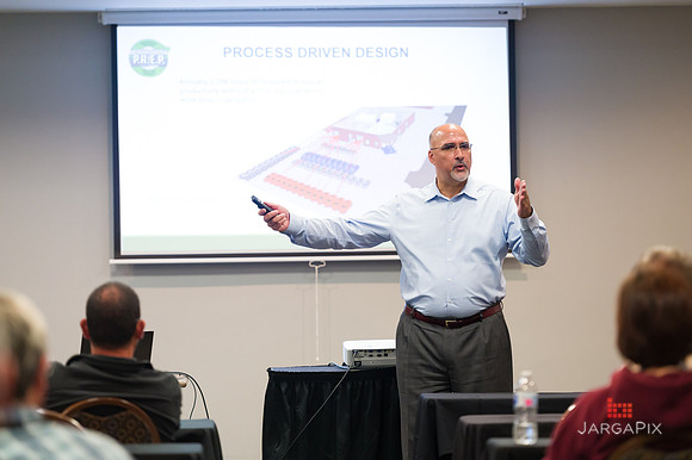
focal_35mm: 160
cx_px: 346
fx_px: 3074
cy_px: 230
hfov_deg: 12.8
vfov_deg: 8.6
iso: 2500
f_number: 3.2
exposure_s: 1/125
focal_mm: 160
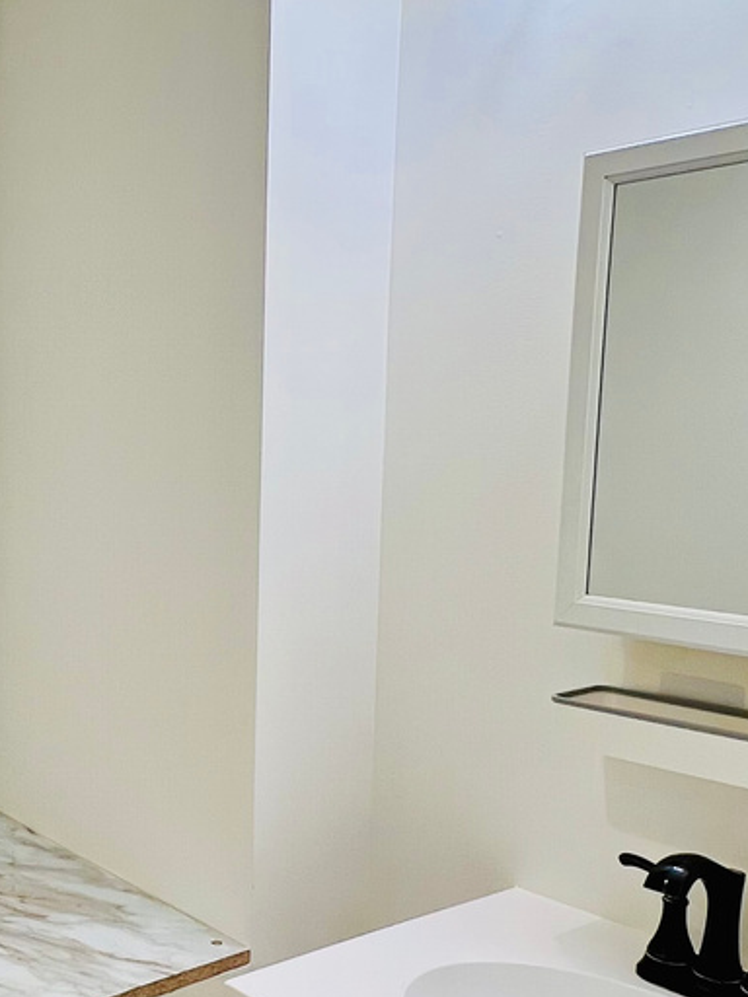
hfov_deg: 35.4
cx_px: 131
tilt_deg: -9.4
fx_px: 1124
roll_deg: -0.3
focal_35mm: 39
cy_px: 648
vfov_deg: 47.2
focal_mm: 1.57
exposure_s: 1/120
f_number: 1.8
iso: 50
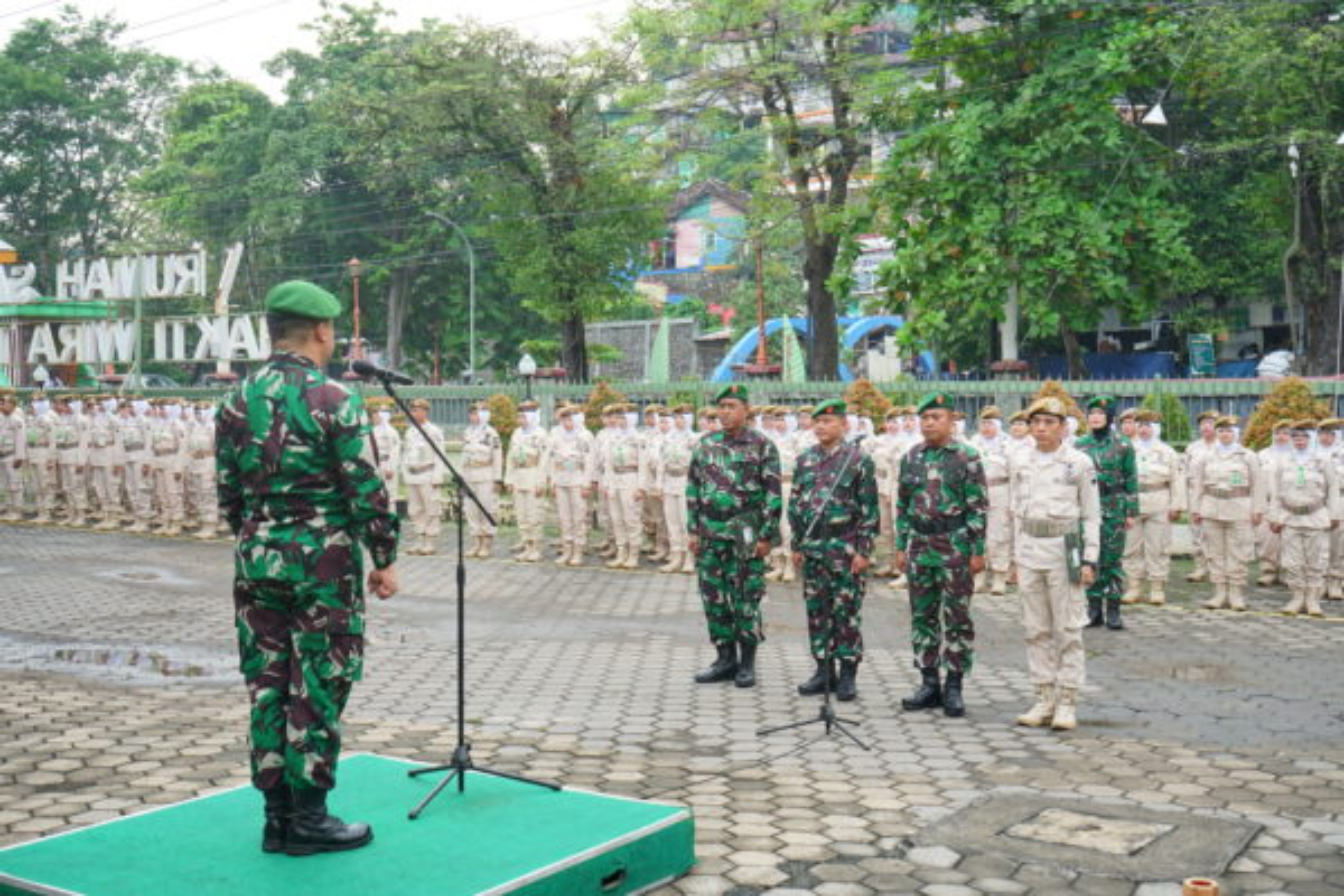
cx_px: 672
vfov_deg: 33.4
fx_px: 1493
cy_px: 448
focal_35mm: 40
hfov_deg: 48.5
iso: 640
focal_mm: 40
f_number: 10
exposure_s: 1/100
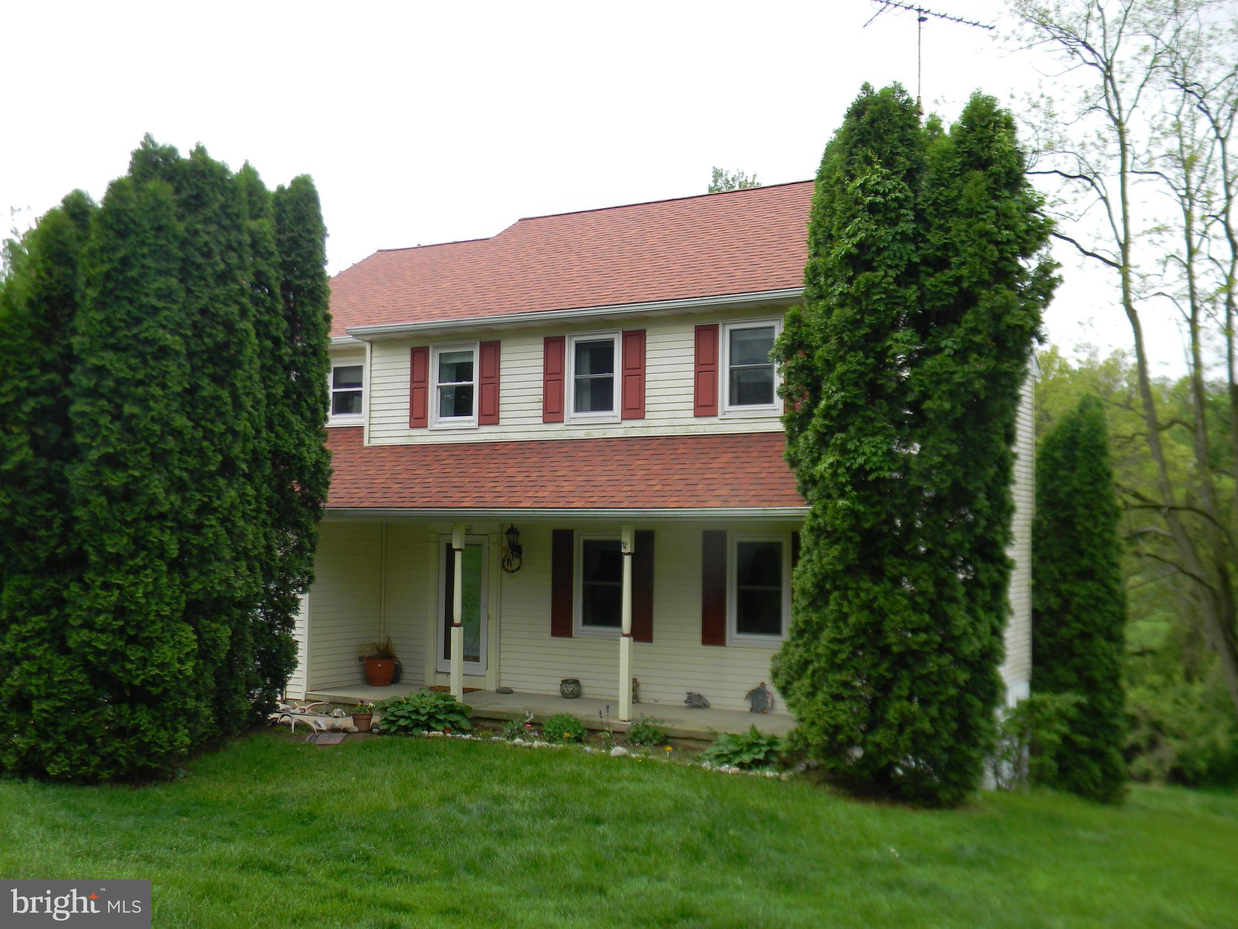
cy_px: 464
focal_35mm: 36
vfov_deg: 39.7
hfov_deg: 51.4
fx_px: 1287
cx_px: 619
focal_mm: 6.4
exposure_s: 1/370
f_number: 3.7
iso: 80
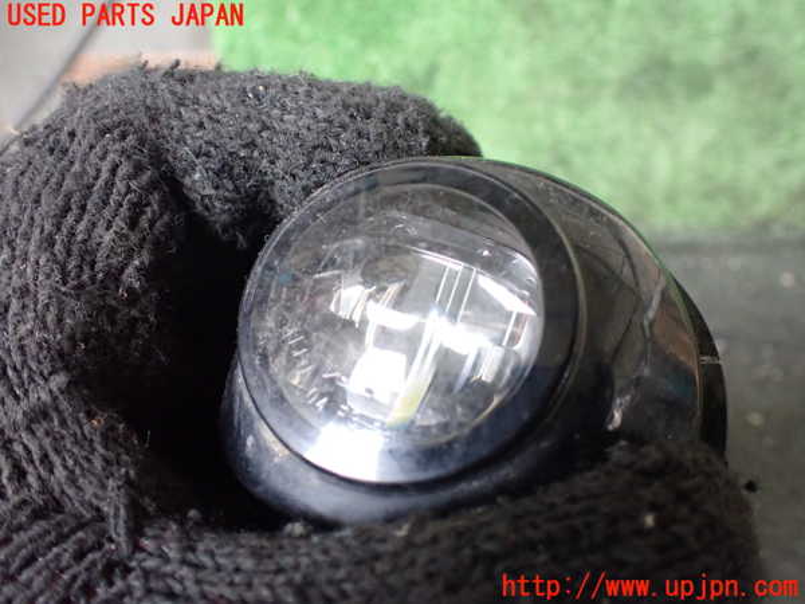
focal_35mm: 30
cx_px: 402
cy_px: 302
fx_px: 698
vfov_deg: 46.8
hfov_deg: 60.0
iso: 800
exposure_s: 1/100
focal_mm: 5.4
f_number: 2.3
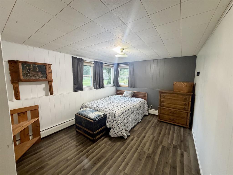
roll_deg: +0.3
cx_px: 116
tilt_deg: -7.3
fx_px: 94
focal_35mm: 14
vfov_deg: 85.7
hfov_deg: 102.1
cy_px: 88
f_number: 2.2
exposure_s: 1/60
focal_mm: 2.22
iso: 320
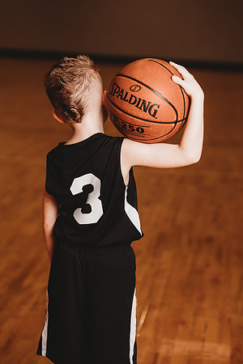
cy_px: 182
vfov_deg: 23.9
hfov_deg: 16.1
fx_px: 861
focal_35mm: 85
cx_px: 122
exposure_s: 1/160
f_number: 2.5
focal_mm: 85
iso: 100
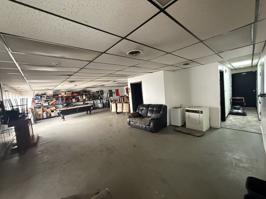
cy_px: 100
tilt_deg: -4.8
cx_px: 133
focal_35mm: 14
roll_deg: +5.2
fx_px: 108
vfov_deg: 85.7
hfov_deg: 102.1
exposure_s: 1/60
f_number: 2.2
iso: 800
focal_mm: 2.22
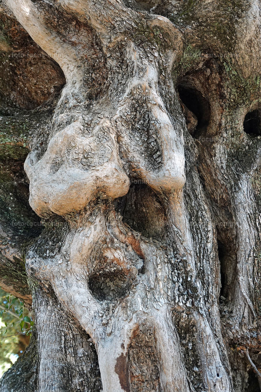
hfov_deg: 30.5
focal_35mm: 44
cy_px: 196
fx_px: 478
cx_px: 130
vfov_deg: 44.5
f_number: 3.2
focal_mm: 16.31
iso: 400
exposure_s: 1/50
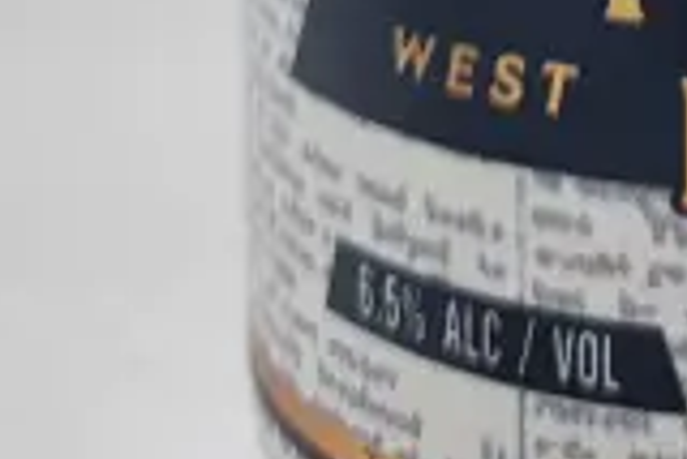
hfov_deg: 14.7
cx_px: 833
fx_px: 2579
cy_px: -897
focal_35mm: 135
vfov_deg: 8.6
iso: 250
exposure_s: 1/120
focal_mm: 5.4
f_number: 1.8
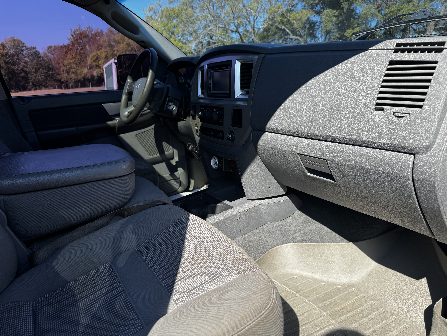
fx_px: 310
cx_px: 224
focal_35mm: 24
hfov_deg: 71.6
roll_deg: -0.5
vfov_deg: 56.8
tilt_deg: -16.5
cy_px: 168
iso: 80
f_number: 1.78
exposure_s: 1/1026
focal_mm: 6.76
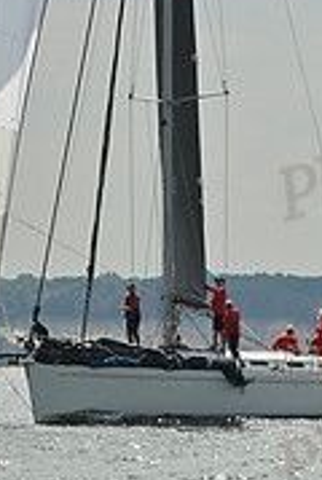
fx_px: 8219
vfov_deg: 3.3
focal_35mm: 615
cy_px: 51
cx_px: 141
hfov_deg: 2.2
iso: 320
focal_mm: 190
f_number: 11
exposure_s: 1/1600
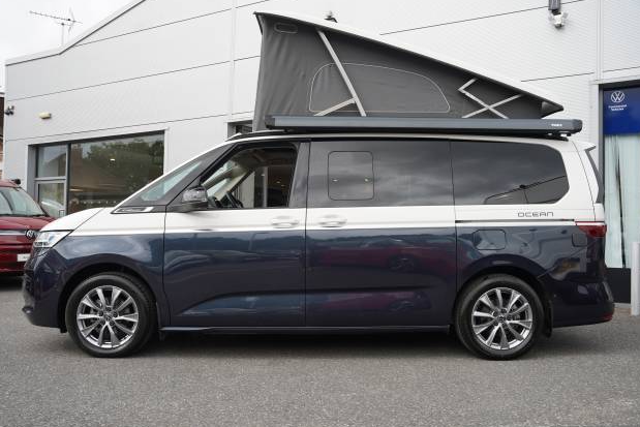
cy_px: 214
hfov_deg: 60.1
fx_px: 553
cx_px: 314
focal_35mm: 31
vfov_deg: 42.2
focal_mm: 30.1
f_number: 5
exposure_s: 1/100
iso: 100
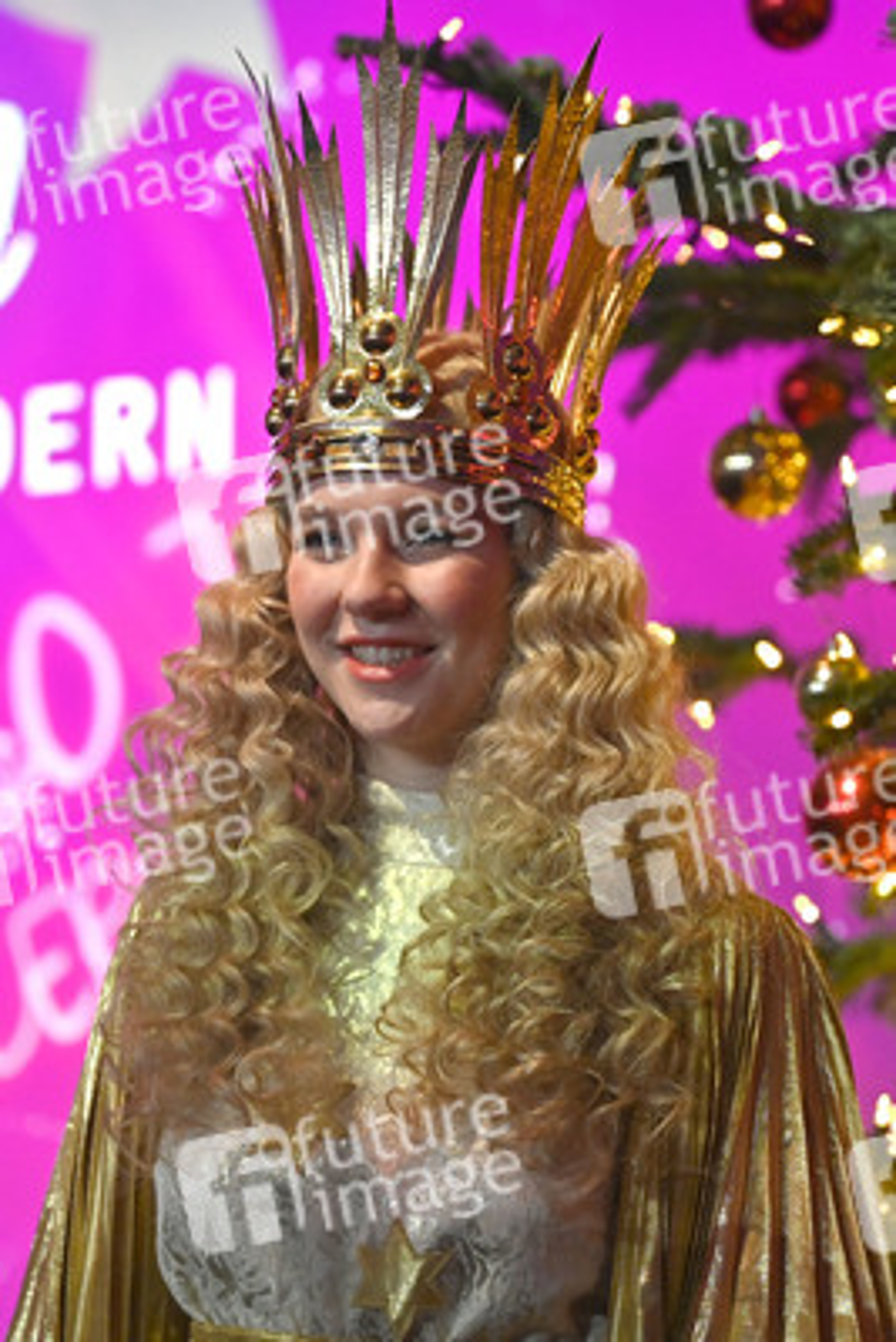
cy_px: 671
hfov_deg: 18.7
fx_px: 2723
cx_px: 448
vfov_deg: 27.7
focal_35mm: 73
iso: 2500
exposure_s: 1/400
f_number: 2.8
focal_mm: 73
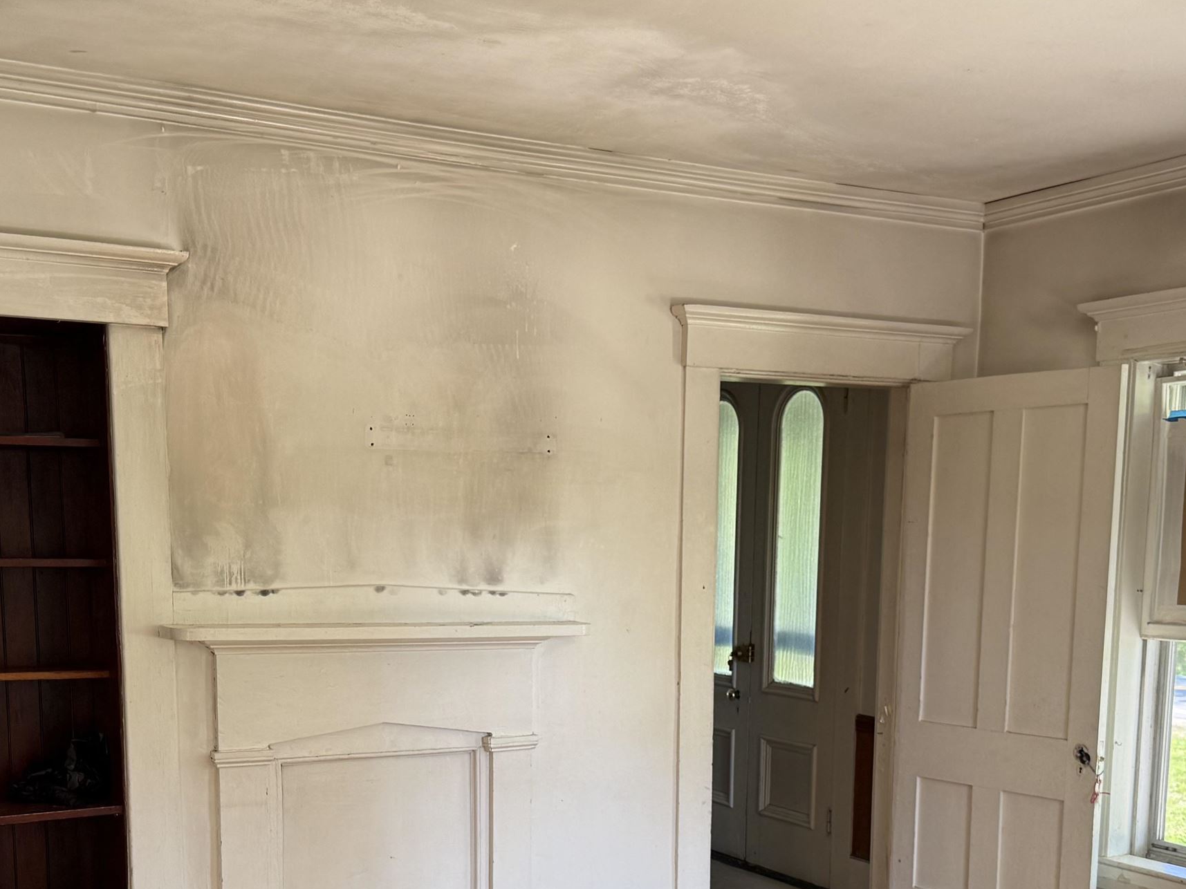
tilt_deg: -7.5
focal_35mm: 43
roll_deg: -0.2
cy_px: 737
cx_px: 553
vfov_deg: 32.5
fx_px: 1473
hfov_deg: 43.8
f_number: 1.78
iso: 160
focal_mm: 6.76
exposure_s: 1/121
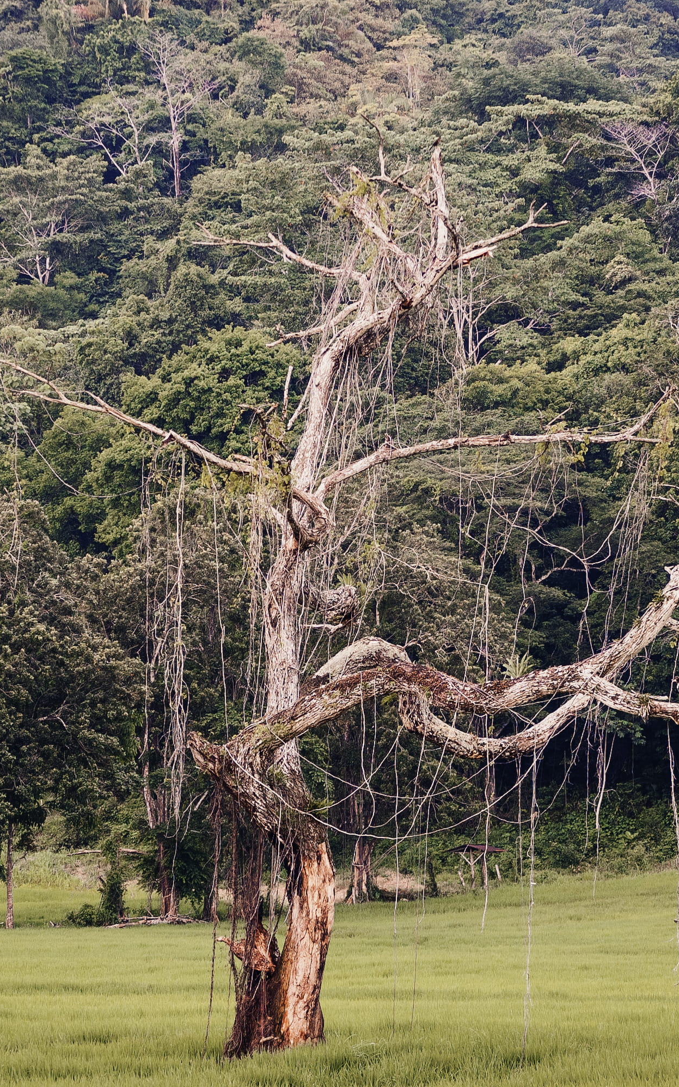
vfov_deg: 12.1
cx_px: 352
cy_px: 543
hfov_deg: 7.6
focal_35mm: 173
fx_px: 5115
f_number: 4.5
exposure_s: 1/320
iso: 400
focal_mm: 75
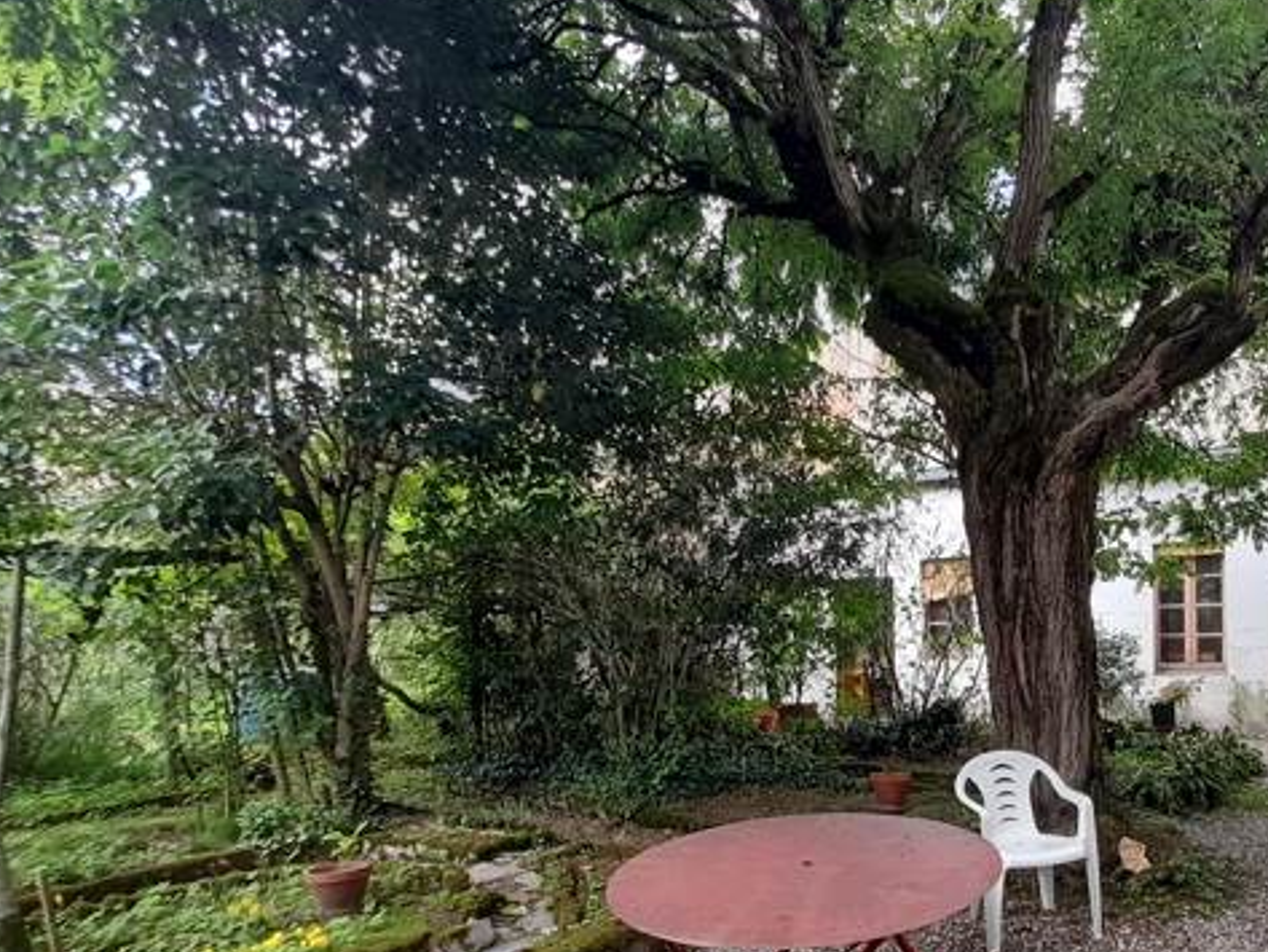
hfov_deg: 72.7
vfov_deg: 59.7
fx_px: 806
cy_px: 636
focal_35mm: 22
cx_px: 901
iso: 64
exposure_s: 1/120
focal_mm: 1.42
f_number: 2.2
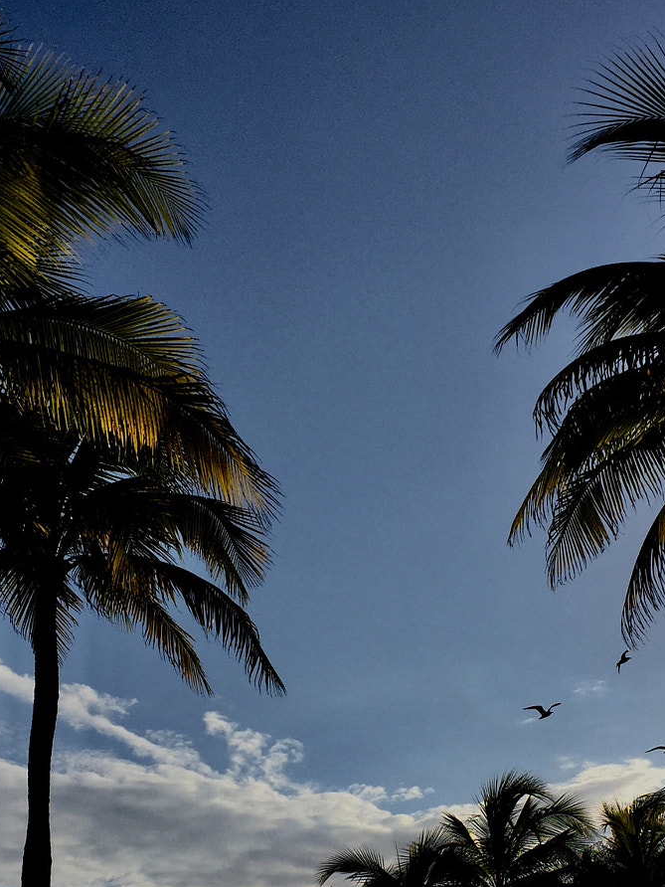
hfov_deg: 28.0
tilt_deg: +21.6
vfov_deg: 36.3
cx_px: 375
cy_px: 611
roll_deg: +4.0
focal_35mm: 52
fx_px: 1332
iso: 32
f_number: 2.2
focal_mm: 4.15
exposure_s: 1/4950
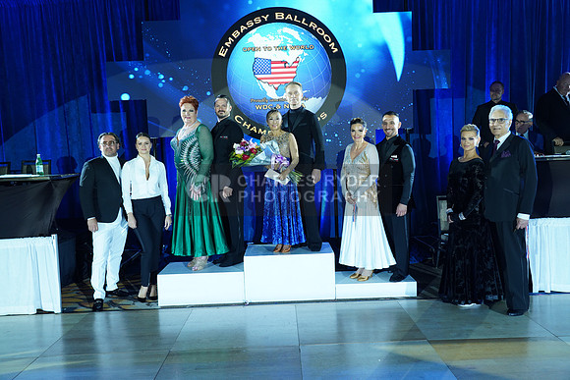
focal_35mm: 30
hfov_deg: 61.9
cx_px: 285
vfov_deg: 43.6
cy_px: 190
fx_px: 475
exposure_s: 1/160
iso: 1000
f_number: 4.5
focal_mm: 30
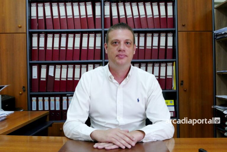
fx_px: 214
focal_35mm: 34
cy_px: 76
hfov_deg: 55.8
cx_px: 114
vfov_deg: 38.9
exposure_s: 1/80
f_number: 5
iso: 1600
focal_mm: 12.38
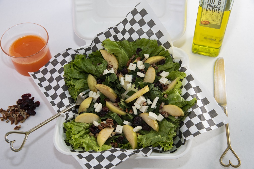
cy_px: 84
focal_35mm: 55
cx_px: 127
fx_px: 388
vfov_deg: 24.6
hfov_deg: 36.2
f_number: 9
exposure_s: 1/100
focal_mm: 55
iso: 640
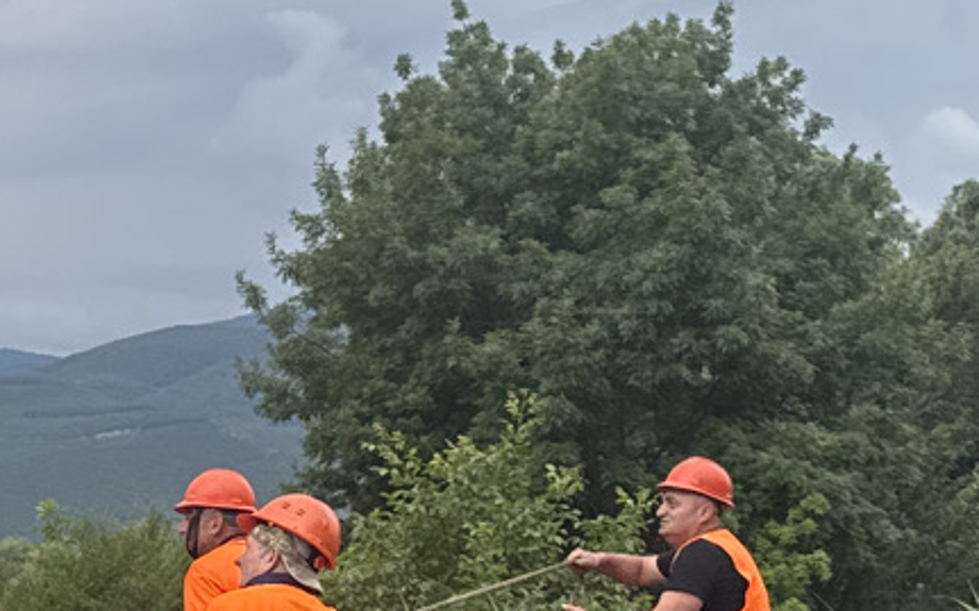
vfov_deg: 11.1
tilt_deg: +7.8
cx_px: -323
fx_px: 3147
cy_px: 300
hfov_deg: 16.6
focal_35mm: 118
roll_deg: +2.7
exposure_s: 1/2710
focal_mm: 6.76
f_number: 1.78
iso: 80
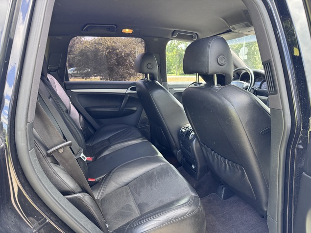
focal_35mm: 24
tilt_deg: -11.6
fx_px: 216
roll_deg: -0.2
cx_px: 156
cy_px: 116
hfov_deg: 71.6
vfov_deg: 56.8
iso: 160
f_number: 1.78
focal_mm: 6.76
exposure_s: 1/121
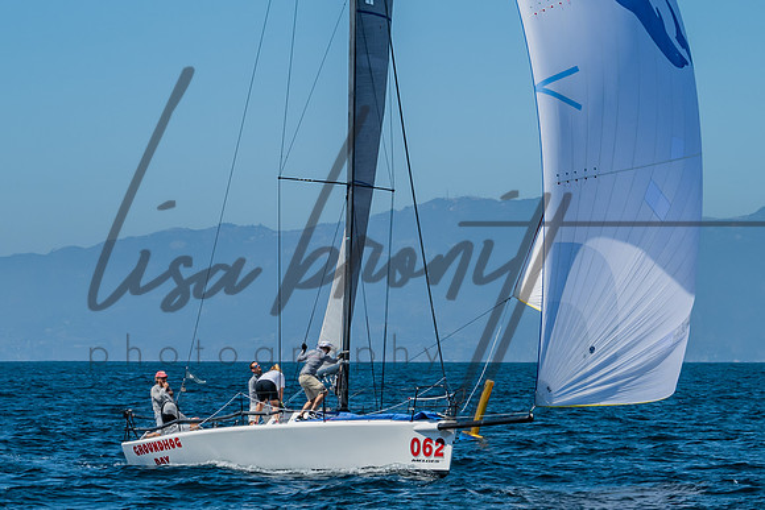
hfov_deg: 11.3
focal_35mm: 182
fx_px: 3873
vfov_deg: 7.5
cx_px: 357
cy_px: 91
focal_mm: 70
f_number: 6.3
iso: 160
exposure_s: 1/400
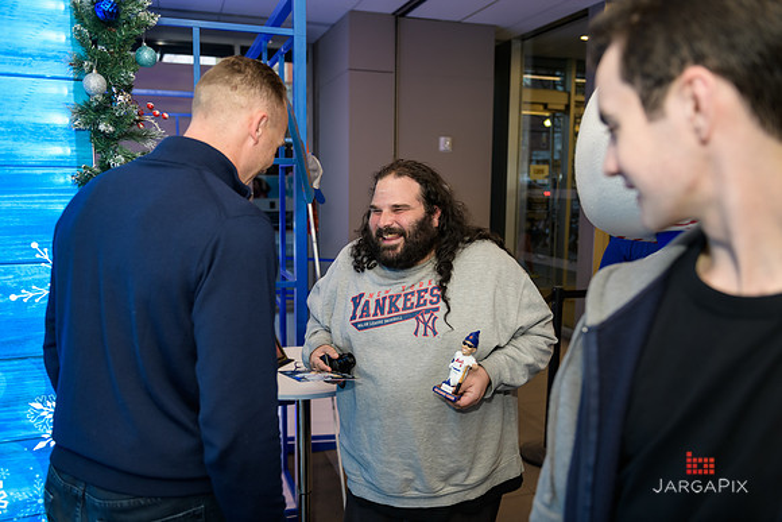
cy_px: 261
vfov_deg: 42.3
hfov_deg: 60.3
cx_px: 391
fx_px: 674
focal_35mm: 31
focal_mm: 31
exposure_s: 1/125
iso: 400
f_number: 3.2
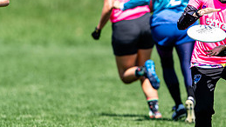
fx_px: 8478
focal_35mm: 1414
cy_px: 39
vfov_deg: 0.9
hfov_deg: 1.5
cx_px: 253
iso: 100
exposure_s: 1/1250
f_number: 2.8
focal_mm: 400
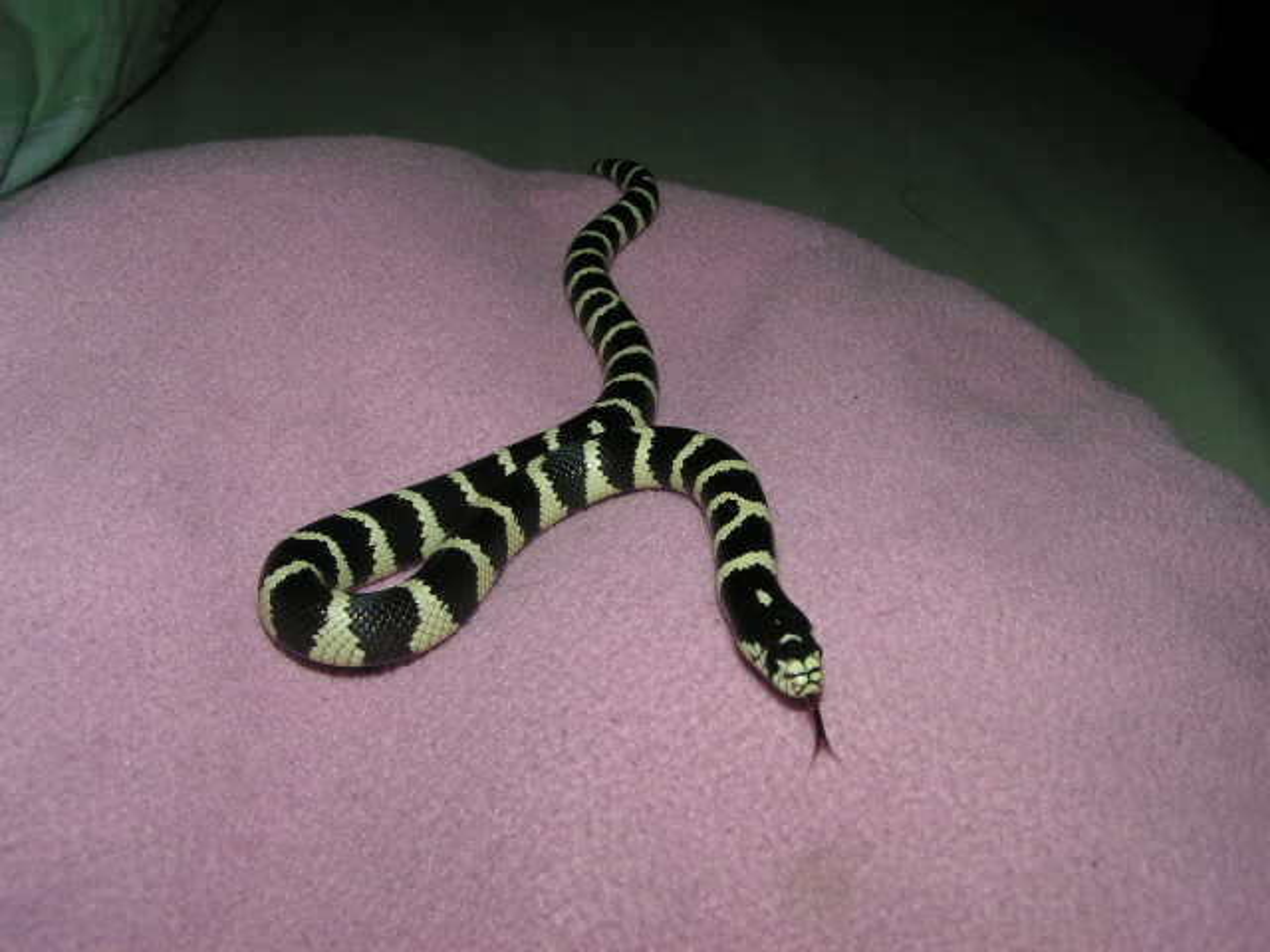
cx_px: 635
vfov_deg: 32.2
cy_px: 476
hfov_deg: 42.1
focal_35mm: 45
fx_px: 1651
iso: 100
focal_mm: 6.9
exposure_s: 1/1000
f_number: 5.6
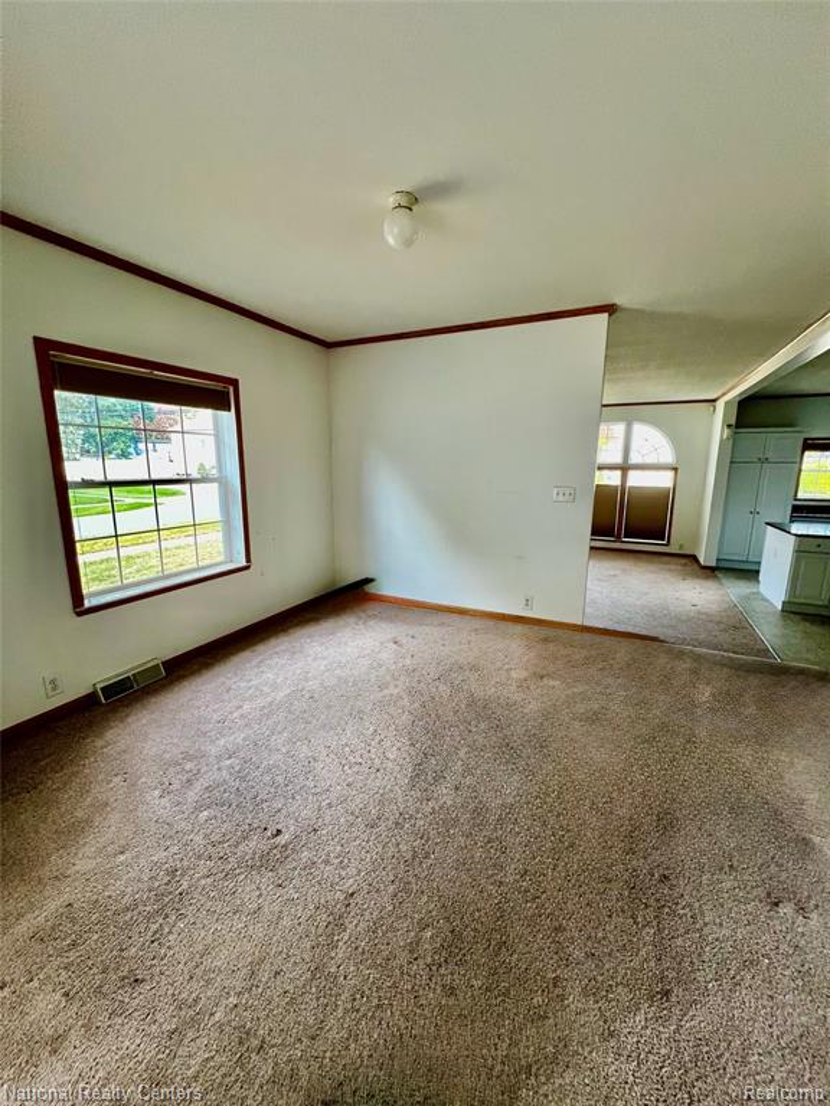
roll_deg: +1.5
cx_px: 415
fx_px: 416
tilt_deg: -10.7
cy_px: 553
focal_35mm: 13
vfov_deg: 106.2
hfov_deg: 89.9
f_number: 1.8
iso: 160
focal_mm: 1.57
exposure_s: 1/99
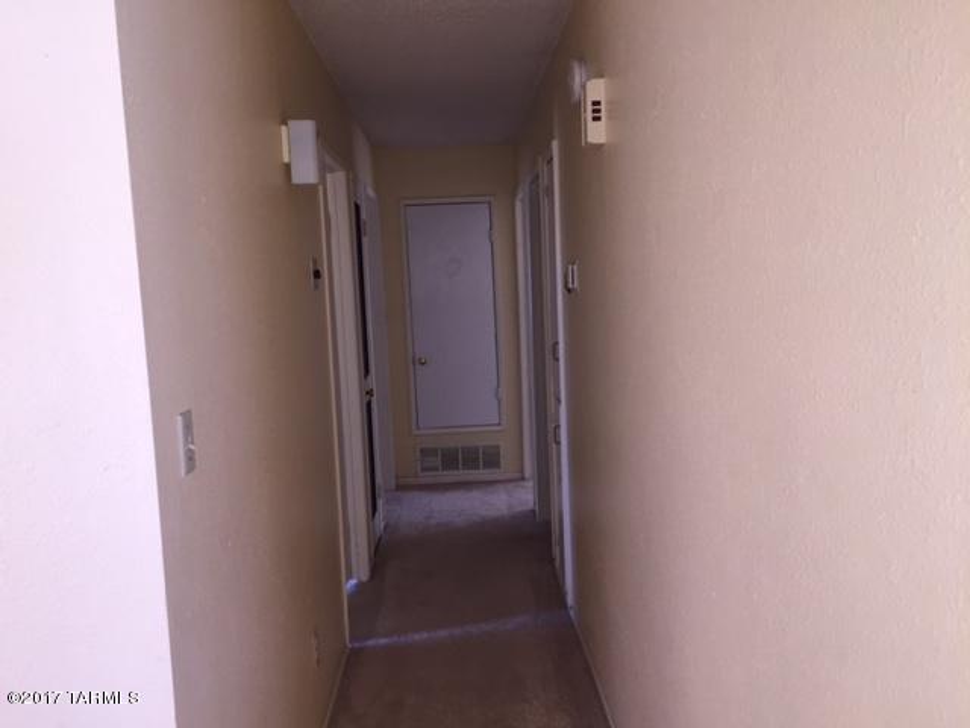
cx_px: 485
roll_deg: +1.2
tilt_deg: -5.2
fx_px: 813
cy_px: 364
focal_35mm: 29
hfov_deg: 61.7
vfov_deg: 48.2
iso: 50
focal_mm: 4.15
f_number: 2.2
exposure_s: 1/30
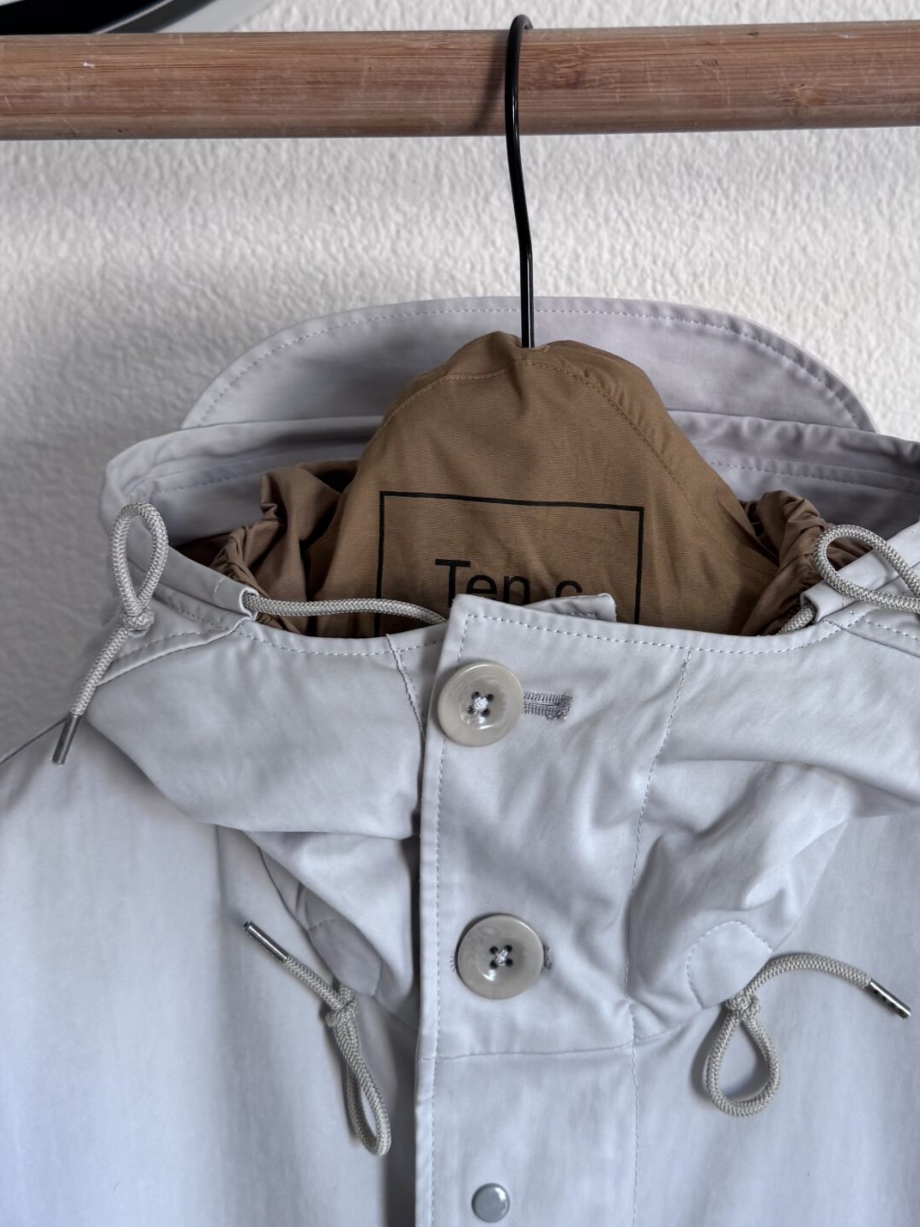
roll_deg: +1.2
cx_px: 568
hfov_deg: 33.5
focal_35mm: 43
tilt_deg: -1.5
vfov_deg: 43.6
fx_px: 1524
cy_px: 480
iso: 160
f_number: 1.78
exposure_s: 1/121
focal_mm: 6.76
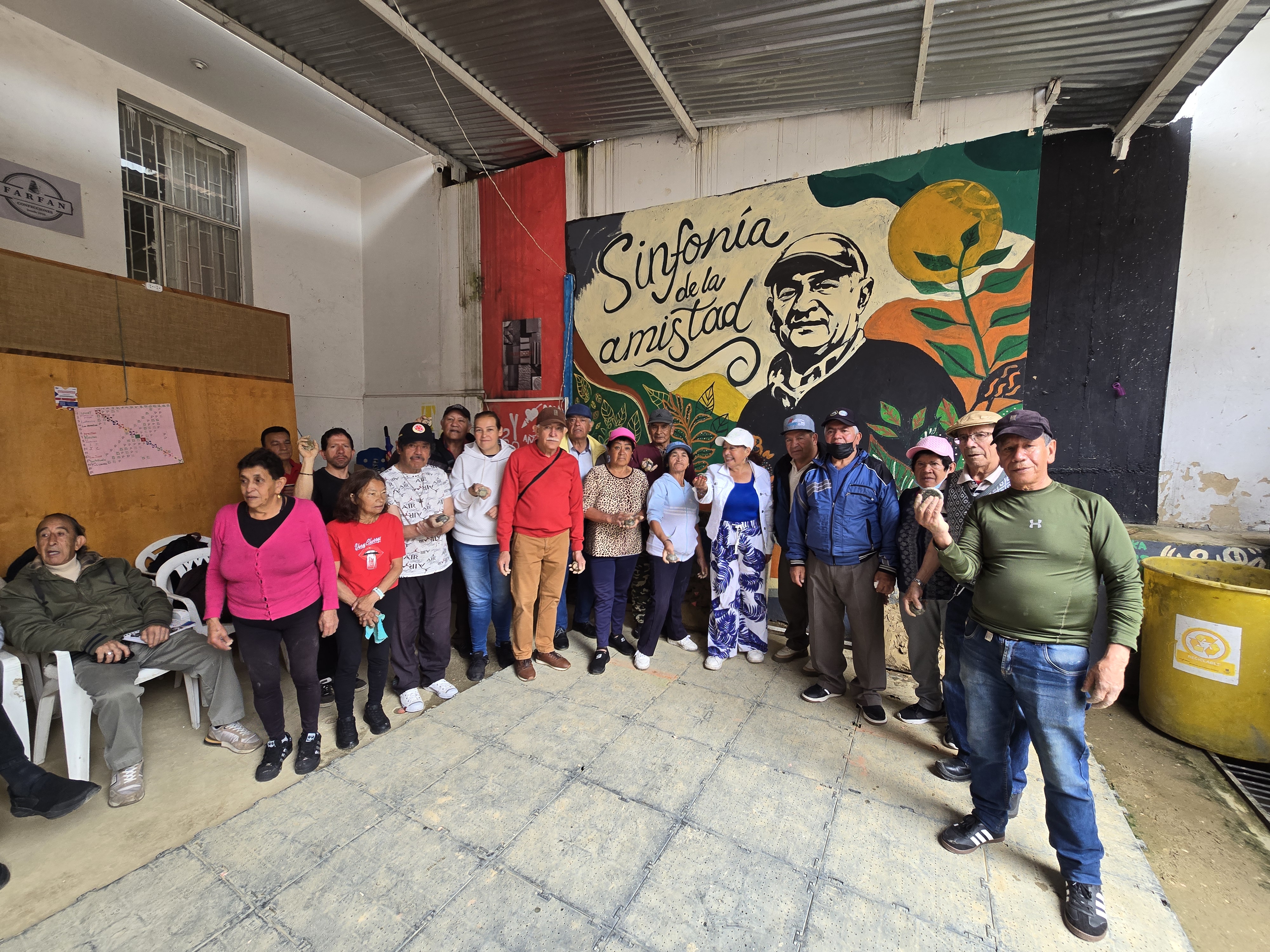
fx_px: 477
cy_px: 476
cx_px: 635
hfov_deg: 106.2
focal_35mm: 13
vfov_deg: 89.9
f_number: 2.2
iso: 64
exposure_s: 1/120
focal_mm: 2.2
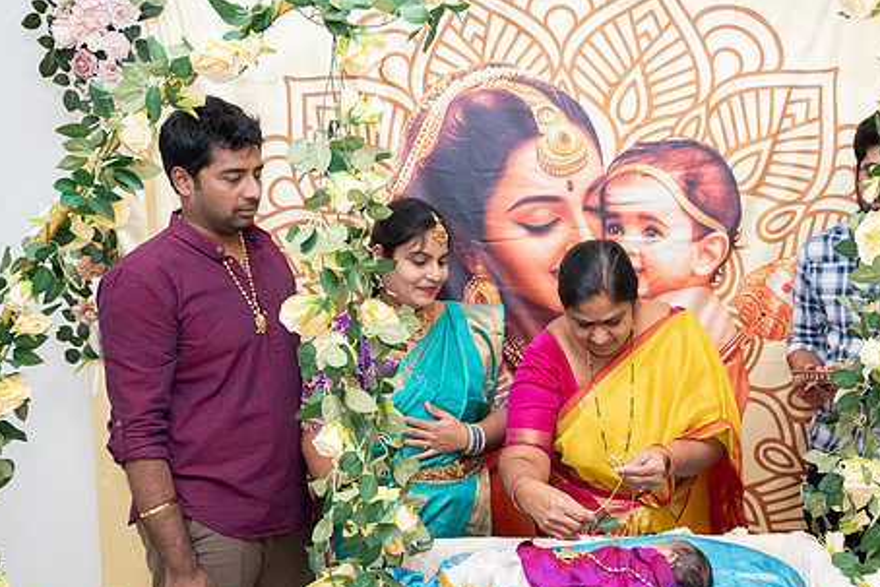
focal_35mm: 40
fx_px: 978
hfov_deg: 48.0
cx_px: 552
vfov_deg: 33.3
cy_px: 369
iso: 500
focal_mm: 31
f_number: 3.5
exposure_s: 1/200
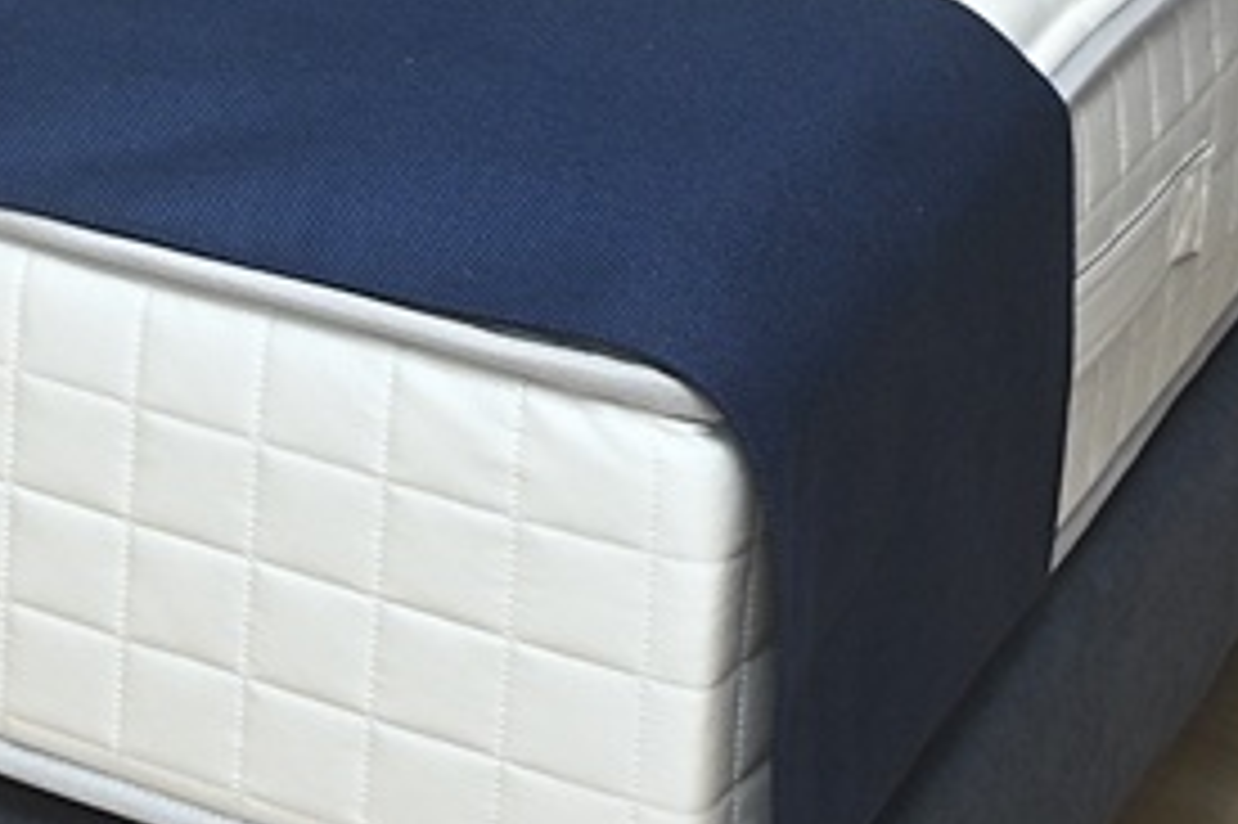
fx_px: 5663
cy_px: -1031
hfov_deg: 11.4
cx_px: -1125
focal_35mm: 165
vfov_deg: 7.8
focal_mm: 29.5
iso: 640
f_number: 9
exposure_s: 1/60
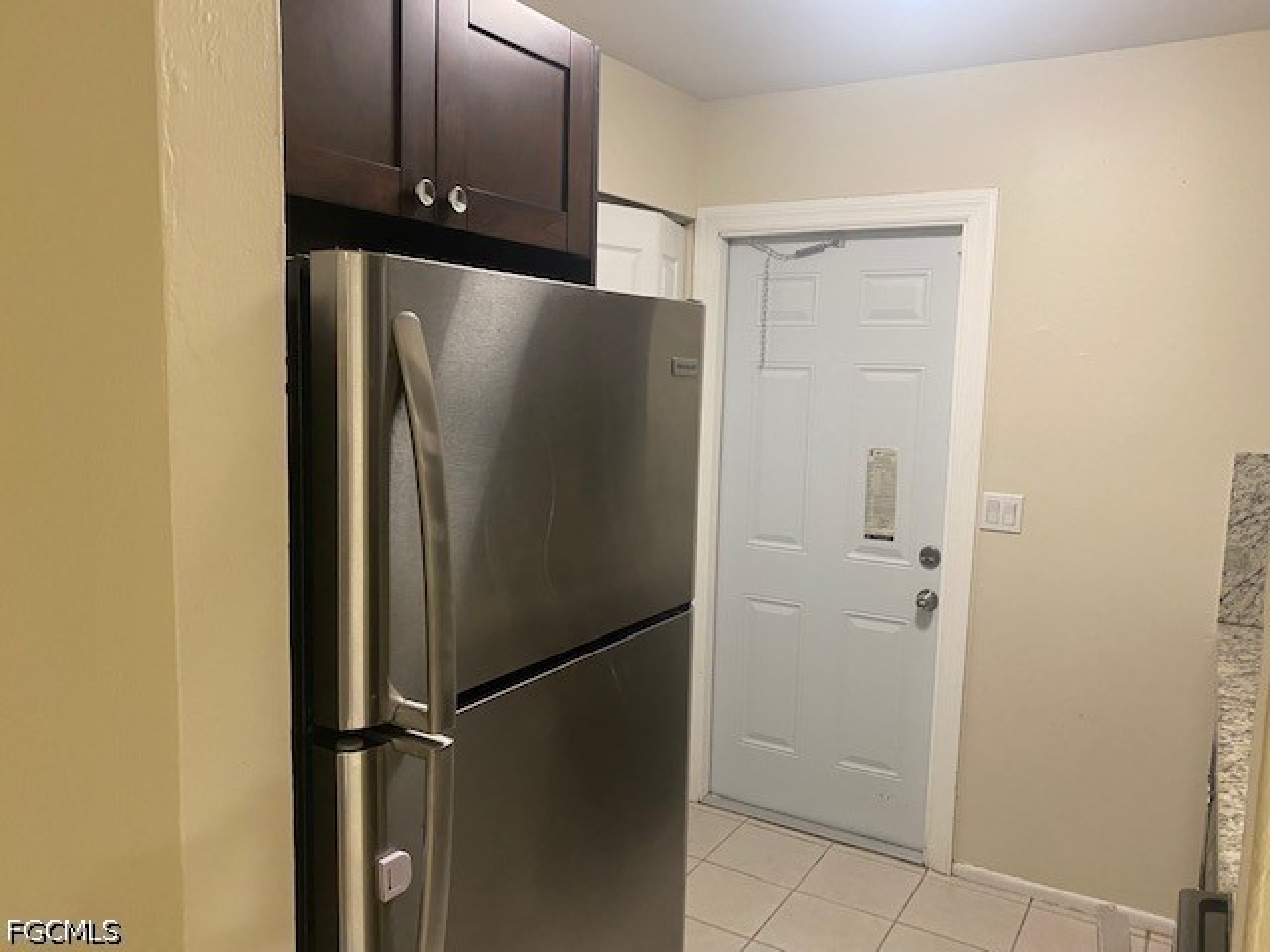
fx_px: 954
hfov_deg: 67.3
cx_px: 635
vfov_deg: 53.1
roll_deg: -2.0
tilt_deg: -8.6
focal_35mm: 26
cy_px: 476
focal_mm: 4.25
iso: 250
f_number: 1.8
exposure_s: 1/60
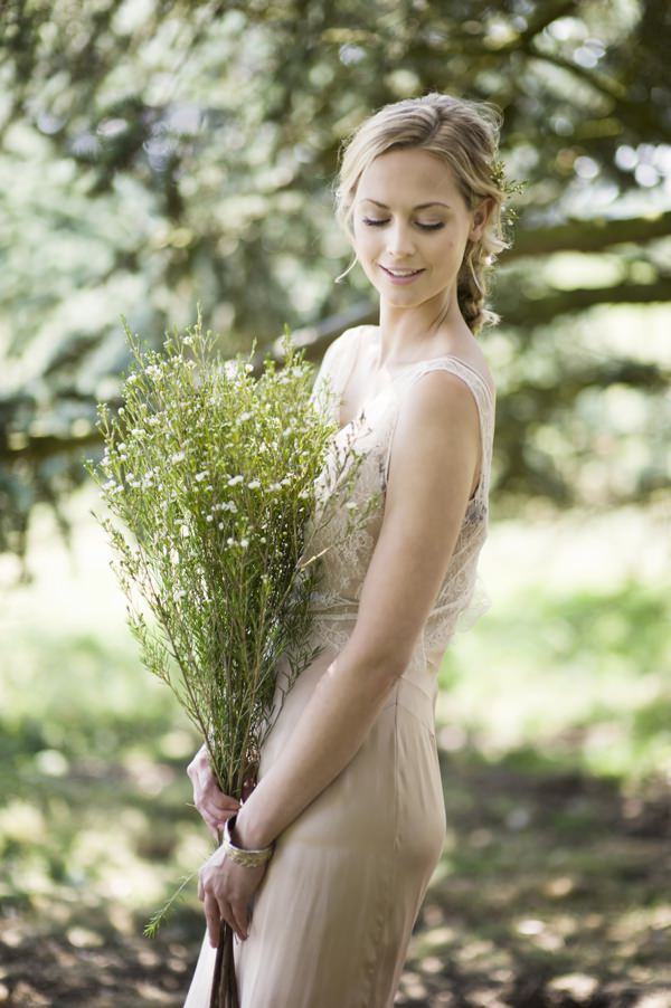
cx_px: 336
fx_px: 2380
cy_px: 504
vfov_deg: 23.9
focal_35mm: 85
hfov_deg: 16.0
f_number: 1.6
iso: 200
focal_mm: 85
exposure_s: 1/1000
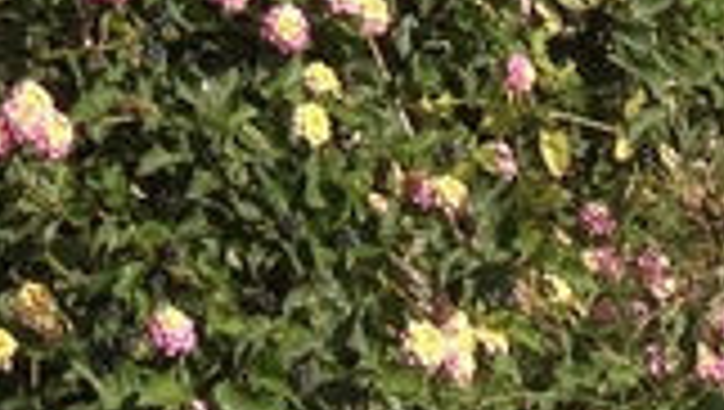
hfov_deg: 7.6
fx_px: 5458
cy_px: -1356
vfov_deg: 4.0
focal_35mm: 284
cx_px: 135
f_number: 2.4
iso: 64
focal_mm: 4.28
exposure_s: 1/1346
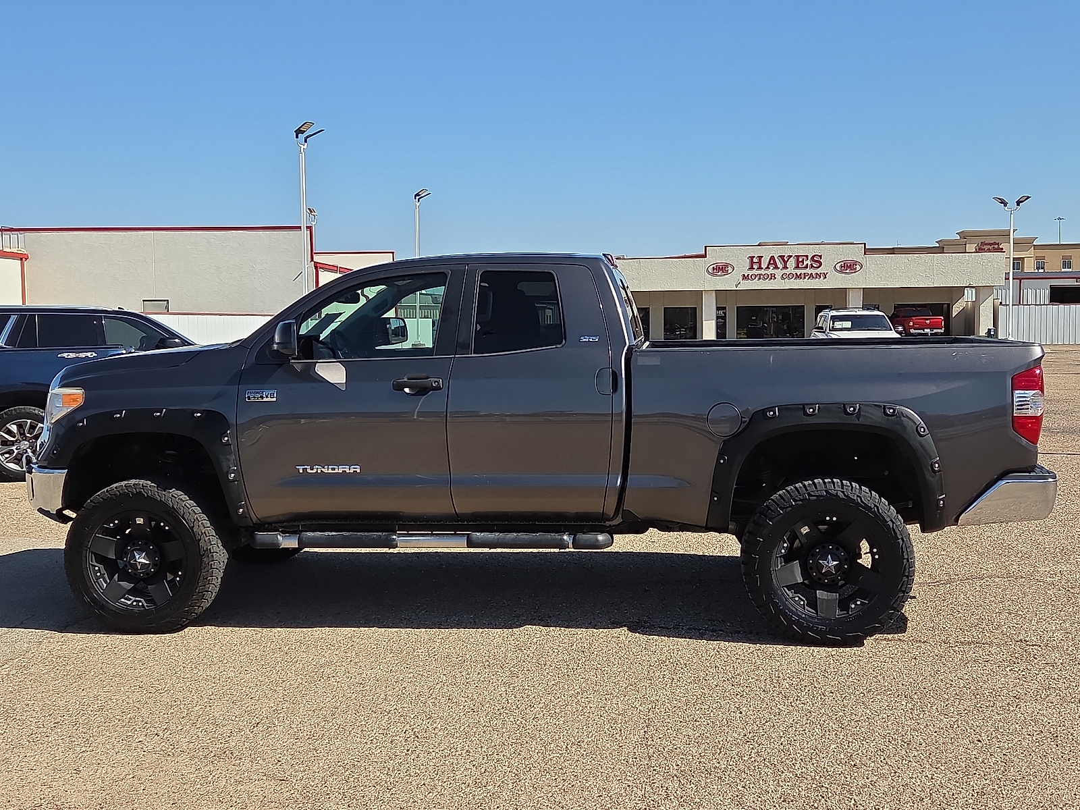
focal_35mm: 39
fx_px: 1217
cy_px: 405
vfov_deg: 36.8
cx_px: 540
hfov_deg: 47.9
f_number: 1.8
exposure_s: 1/1667
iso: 25
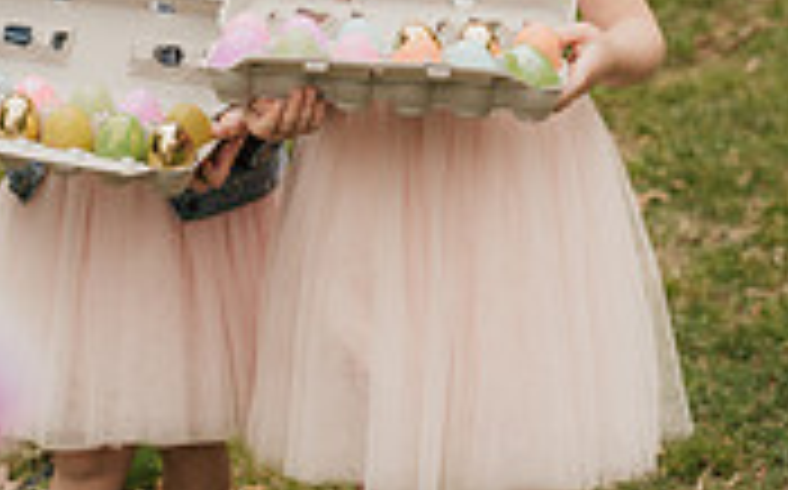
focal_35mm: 131
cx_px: 441
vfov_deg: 9.9
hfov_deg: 16.0
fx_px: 2811
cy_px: -4
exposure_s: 1/200
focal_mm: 50
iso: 100
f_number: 2.8
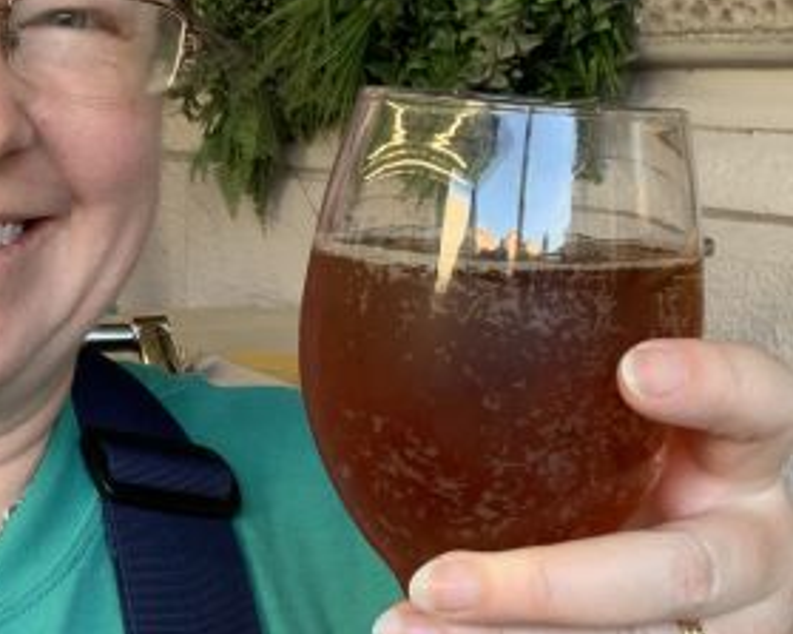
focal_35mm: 67
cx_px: 242
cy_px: 318
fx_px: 1572
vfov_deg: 22.8
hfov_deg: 28.1
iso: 40
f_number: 2.2
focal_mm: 2.87
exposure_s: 1/50
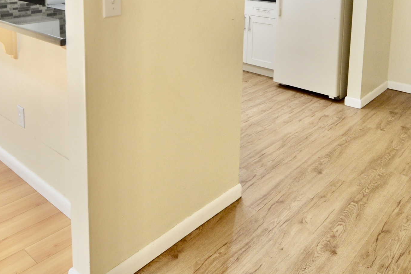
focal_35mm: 33
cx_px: 223
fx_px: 376
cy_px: 8
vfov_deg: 36.4
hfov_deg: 57.2
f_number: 4
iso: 400
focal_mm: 10
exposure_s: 1/60
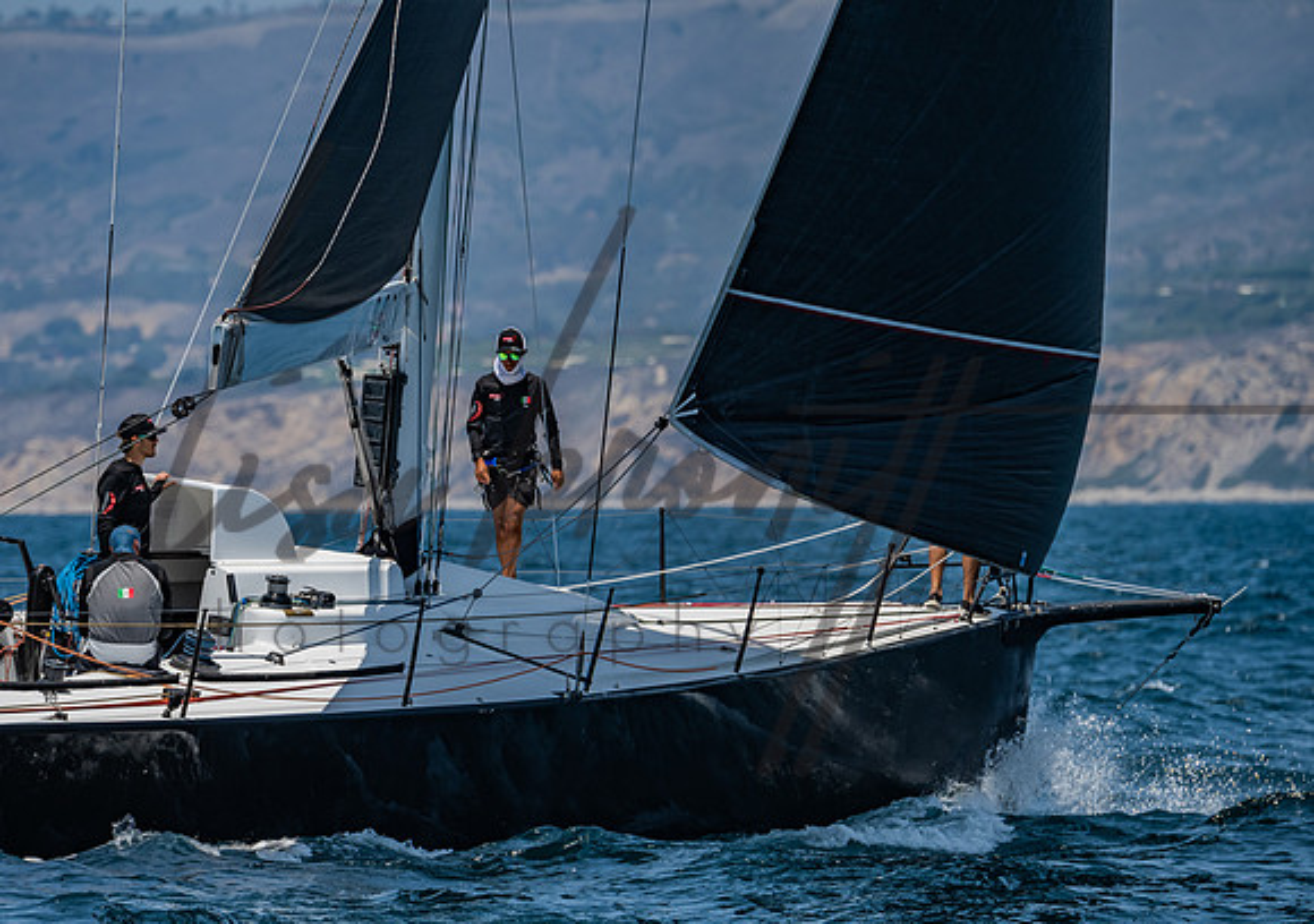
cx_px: 600
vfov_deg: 3.4
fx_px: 15462
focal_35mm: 416
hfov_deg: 4.9
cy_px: 468
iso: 320
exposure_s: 1/1600
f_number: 5.6
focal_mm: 320
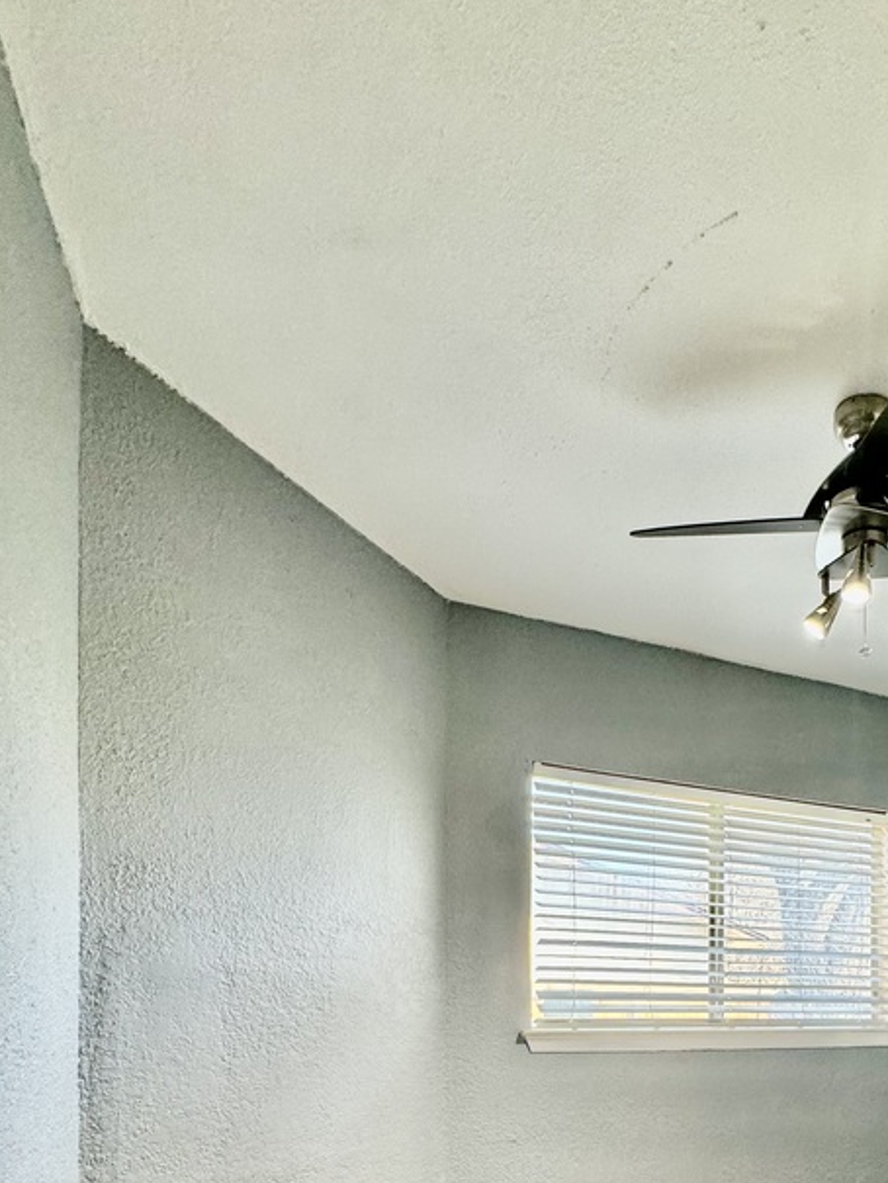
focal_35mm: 25
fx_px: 855
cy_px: 1005
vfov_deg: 61.4
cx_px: 714
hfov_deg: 51.4
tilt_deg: +0.6
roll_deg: +0.5
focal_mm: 2.22
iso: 200
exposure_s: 1/120
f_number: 2.2
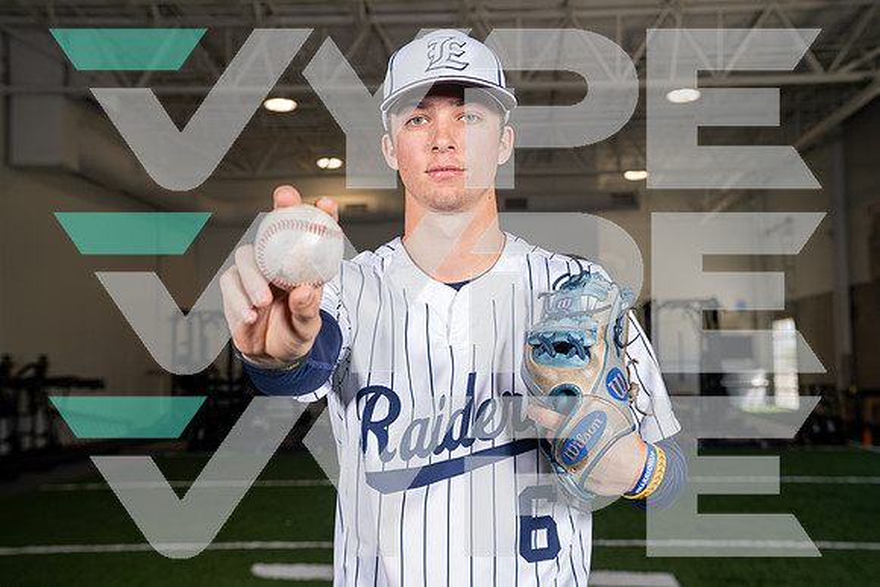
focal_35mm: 45
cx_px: 440
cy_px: 294
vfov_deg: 29.9
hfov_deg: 43.6
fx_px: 1100
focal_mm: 45
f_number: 5.6
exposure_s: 1/200
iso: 200
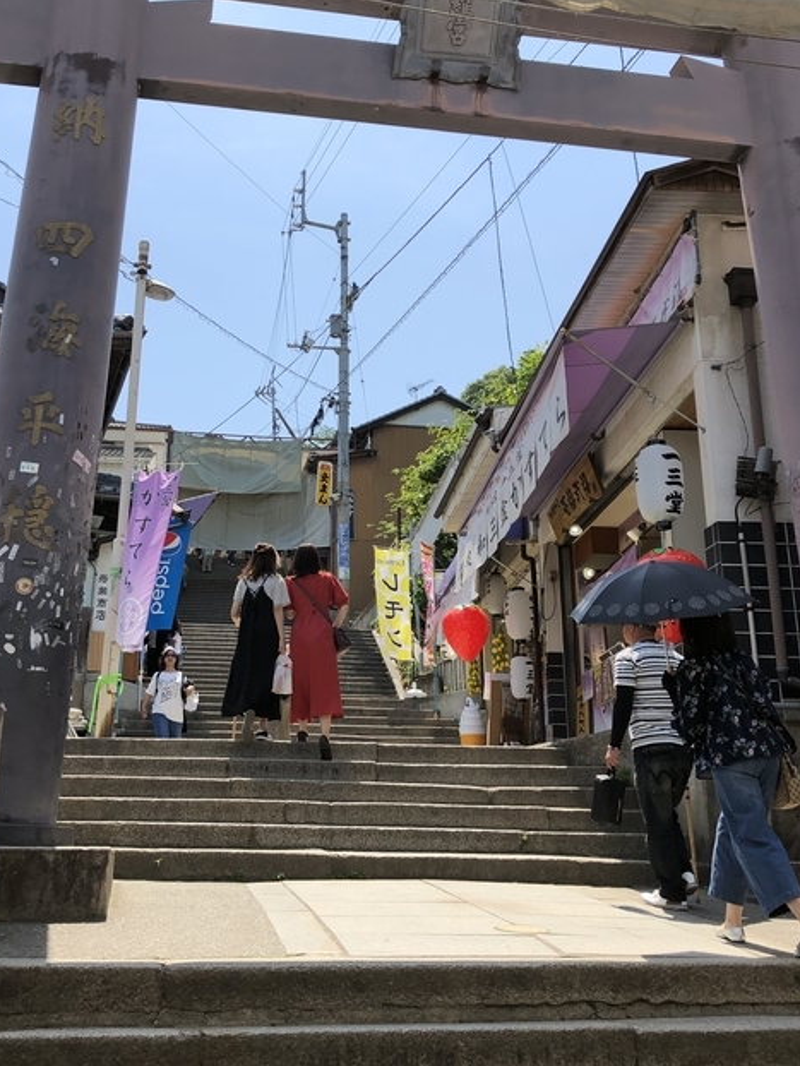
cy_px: 519
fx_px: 1109
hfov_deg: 39.4
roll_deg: -0.3
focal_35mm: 36
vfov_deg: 51.3
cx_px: 303
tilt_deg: +20.3
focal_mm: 3.99
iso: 20
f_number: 1.8
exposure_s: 1/1779
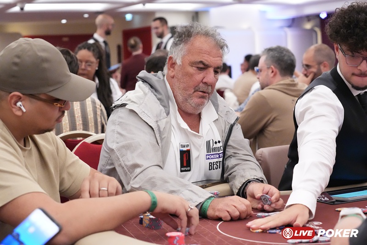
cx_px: 184
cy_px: 122
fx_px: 713
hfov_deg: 28.8
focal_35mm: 70
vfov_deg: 19.4
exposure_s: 1/400
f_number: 5.6
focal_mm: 70
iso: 20000
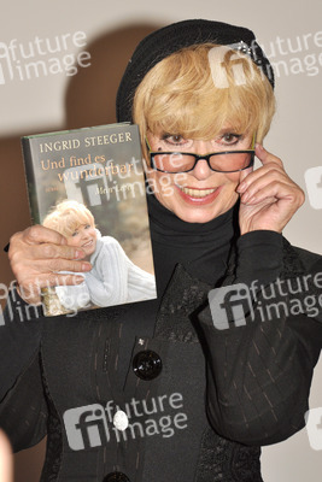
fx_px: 1508
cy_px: 241
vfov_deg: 18.2
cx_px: 161
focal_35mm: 112
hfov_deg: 12.2
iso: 400
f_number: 6.3
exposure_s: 1/200
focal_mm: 75
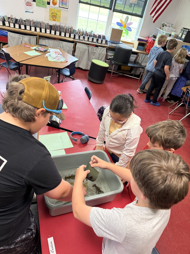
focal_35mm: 24
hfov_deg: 56.8
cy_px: 127
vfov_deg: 71.6
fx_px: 176
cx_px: 95
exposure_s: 1/60
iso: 160
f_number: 1.78
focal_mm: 6.76
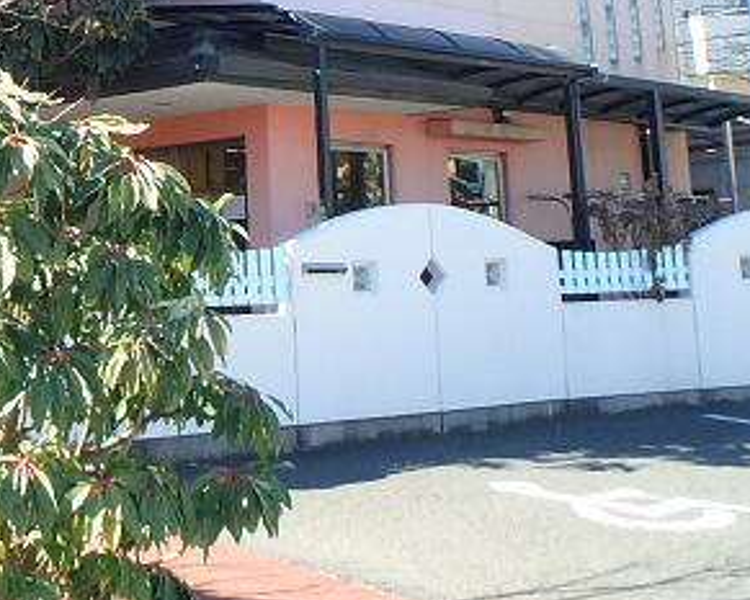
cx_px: 103
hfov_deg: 27.5
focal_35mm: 67
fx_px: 1488
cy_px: -5
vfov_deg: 22.0
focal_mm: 3.7
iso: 125
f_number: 3.5
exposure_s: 1/250
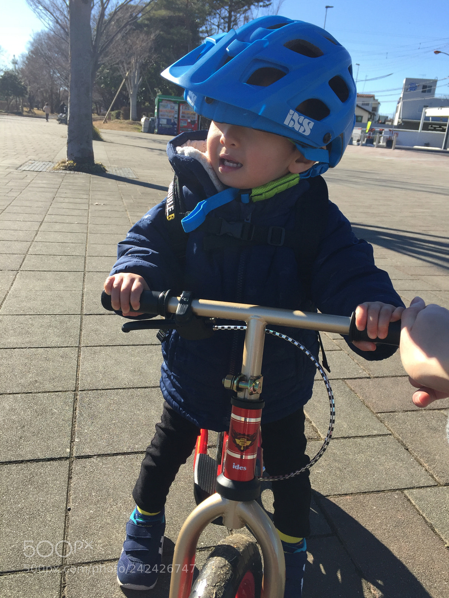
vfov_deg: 61.7
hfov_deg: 48.2
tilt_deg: -17.4
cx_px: 224
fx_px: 502
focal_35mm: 29
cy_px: 299
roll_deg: -6.3
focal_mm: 4.15
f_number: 2.2
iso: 32
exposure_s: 1/964
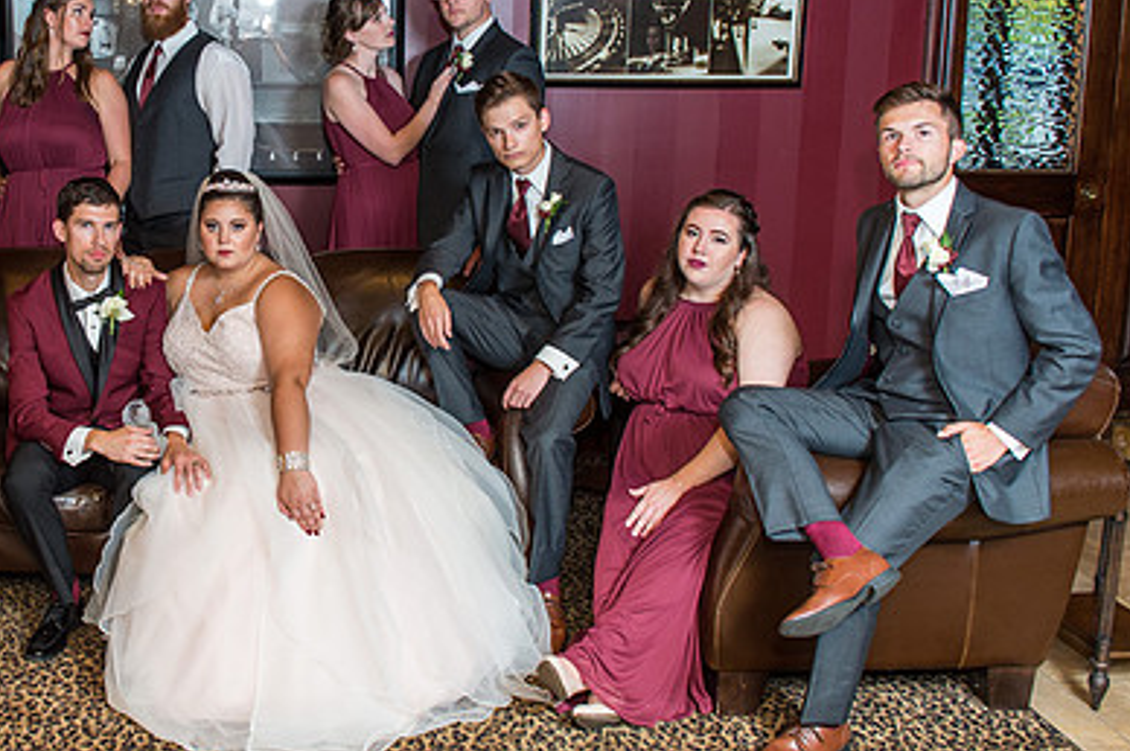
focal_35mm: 42
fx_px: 1317
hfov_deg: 44.8
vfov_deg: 31.6
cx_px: 273
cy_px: 260
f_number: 4
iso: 400
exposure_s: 1/45
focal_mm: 24
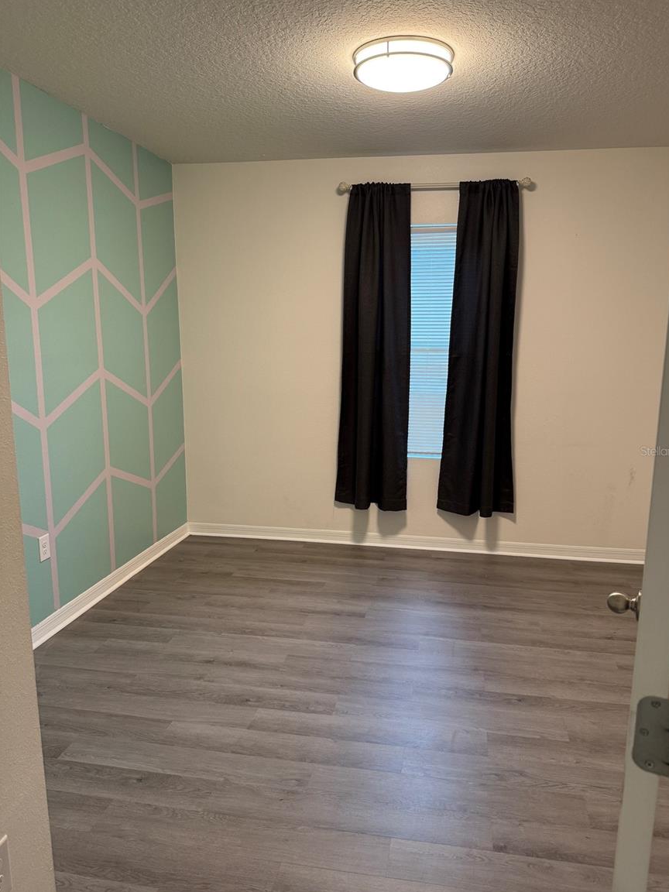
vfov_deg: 69.4
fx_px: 644
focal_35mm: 25
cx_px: 347
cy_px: 451
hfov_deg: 54.9
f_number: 1.78
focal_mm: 6.76
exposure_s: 1/60
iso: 250
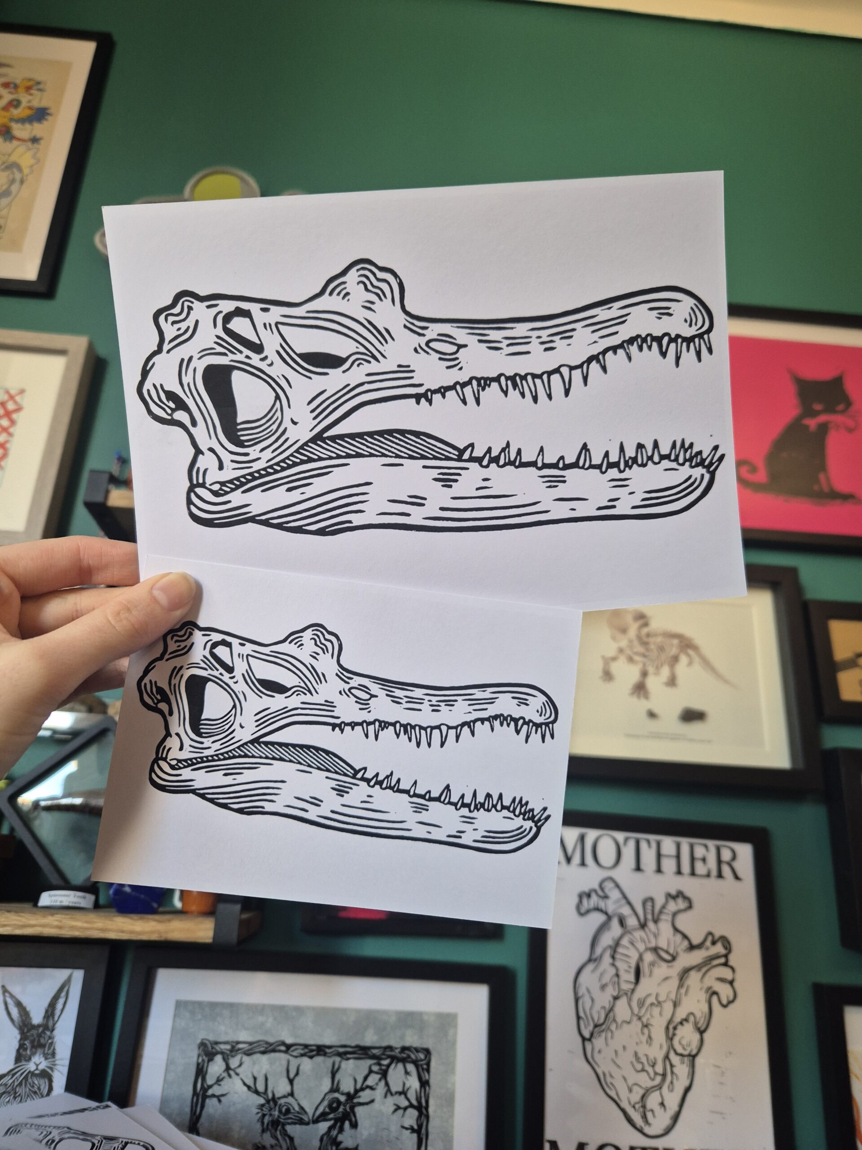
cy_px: 575
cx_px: 431
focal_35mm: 23
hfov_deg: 58.9
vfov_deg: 73.9
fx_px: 764
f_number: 1.8
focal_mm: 5.4
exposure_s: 1/100
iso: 250
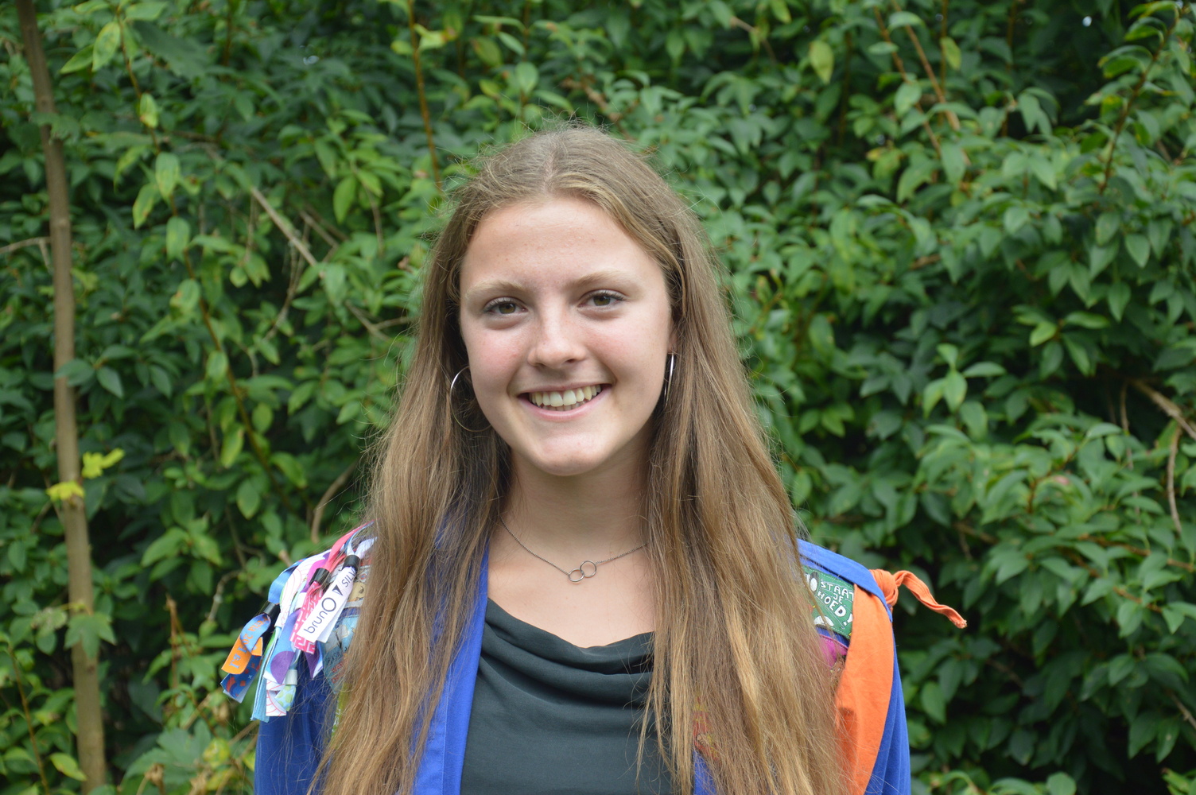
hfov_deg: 23.4
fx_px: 2888
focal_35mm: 87
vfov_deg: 15.7
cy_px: 398
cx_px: 598
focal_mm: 58
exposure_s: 1/500
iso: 360
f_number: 5.6
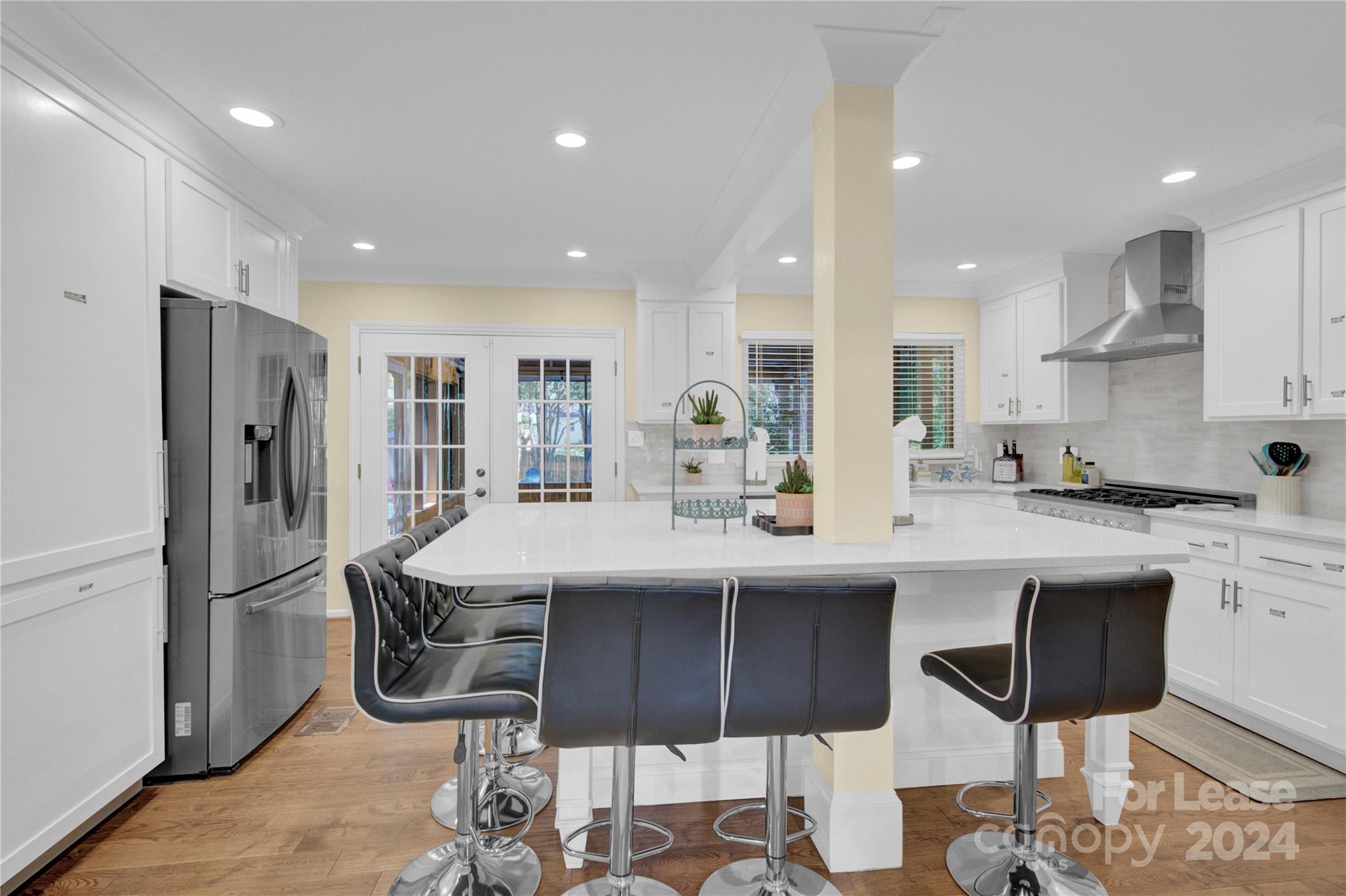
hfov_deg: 96.8
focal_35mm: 16
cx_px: 673
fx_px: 598
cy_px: 448
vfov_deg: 73.7
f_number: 9
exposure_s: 1/15
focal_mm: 16
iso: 800
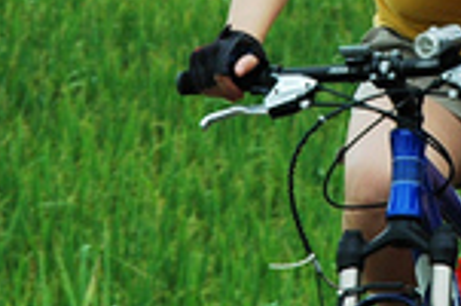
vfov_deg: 3.3
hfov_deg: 4.9
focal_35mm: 417
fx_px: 5329
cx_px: 406
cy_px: -46
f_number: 5.6
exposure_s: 1/250
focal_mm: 70
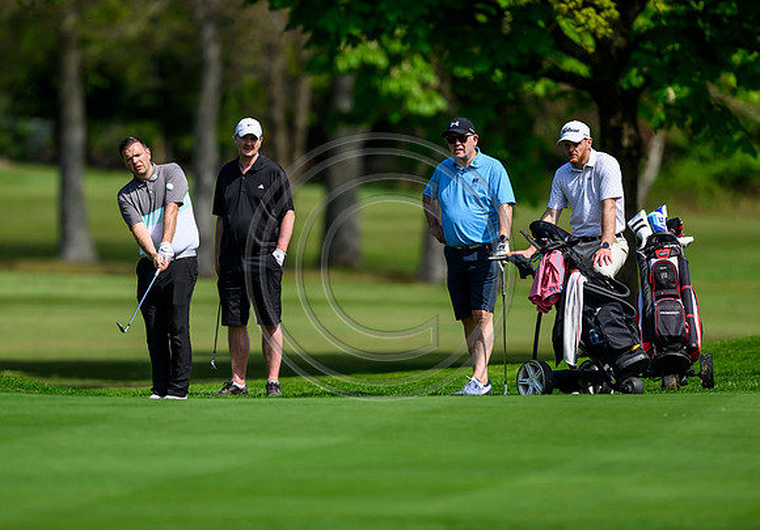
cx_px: 342
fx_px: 10813
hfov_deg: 4.0
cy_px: 304
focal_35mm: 505
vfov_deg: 2.8
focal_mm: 400
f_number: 3.5
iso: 500
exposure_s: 1/6400
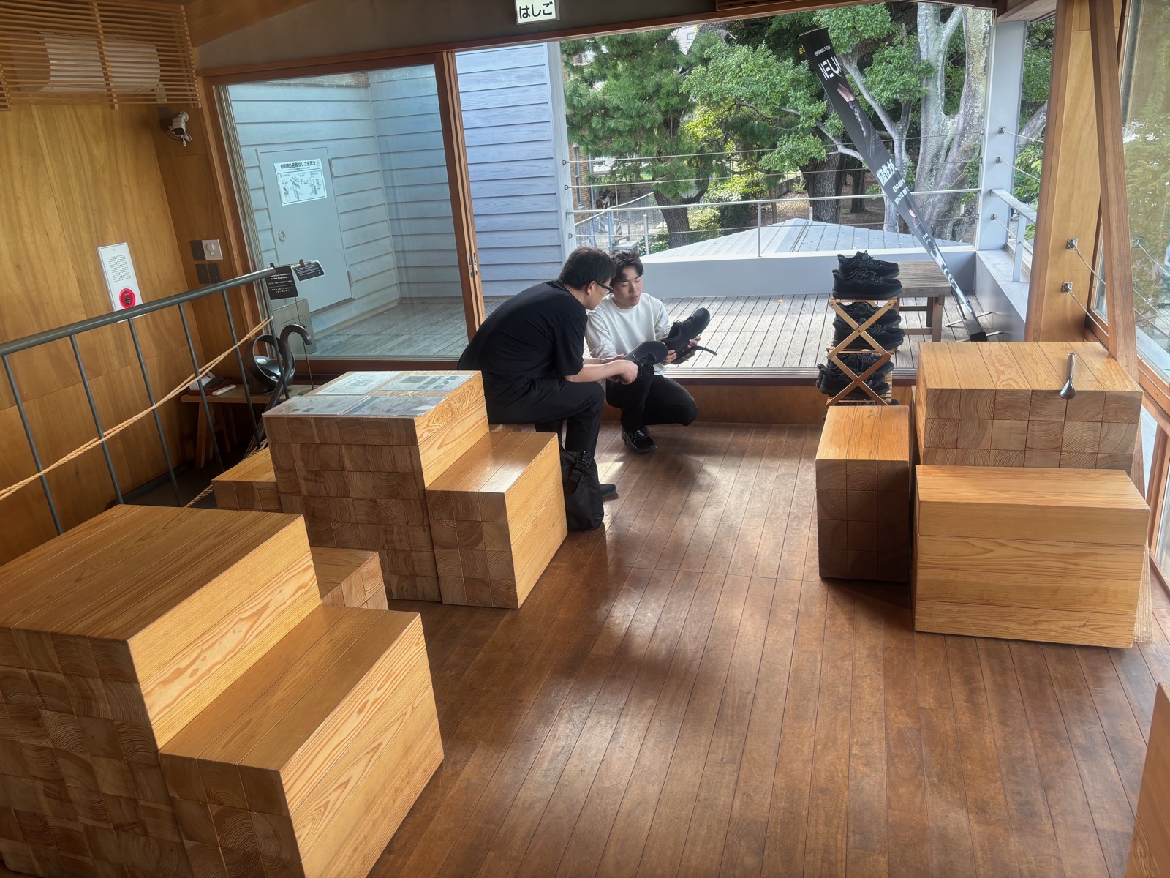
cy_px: 439
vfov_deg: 53.1
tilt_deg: -18.8
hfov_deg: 67.3
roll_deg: +4.6
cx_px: 585
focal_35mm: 26
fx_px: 879
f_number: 1.6
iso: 64
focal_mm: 5.96
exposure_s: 1/120
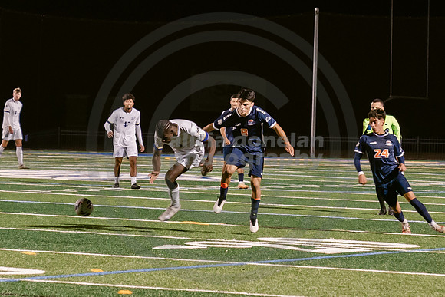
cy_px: 237
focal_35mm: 251
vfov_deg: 5.5
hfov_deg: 8.2
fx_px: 3105
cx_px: 245
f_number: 3.2
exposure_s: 1/250
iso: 2500
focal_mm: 70
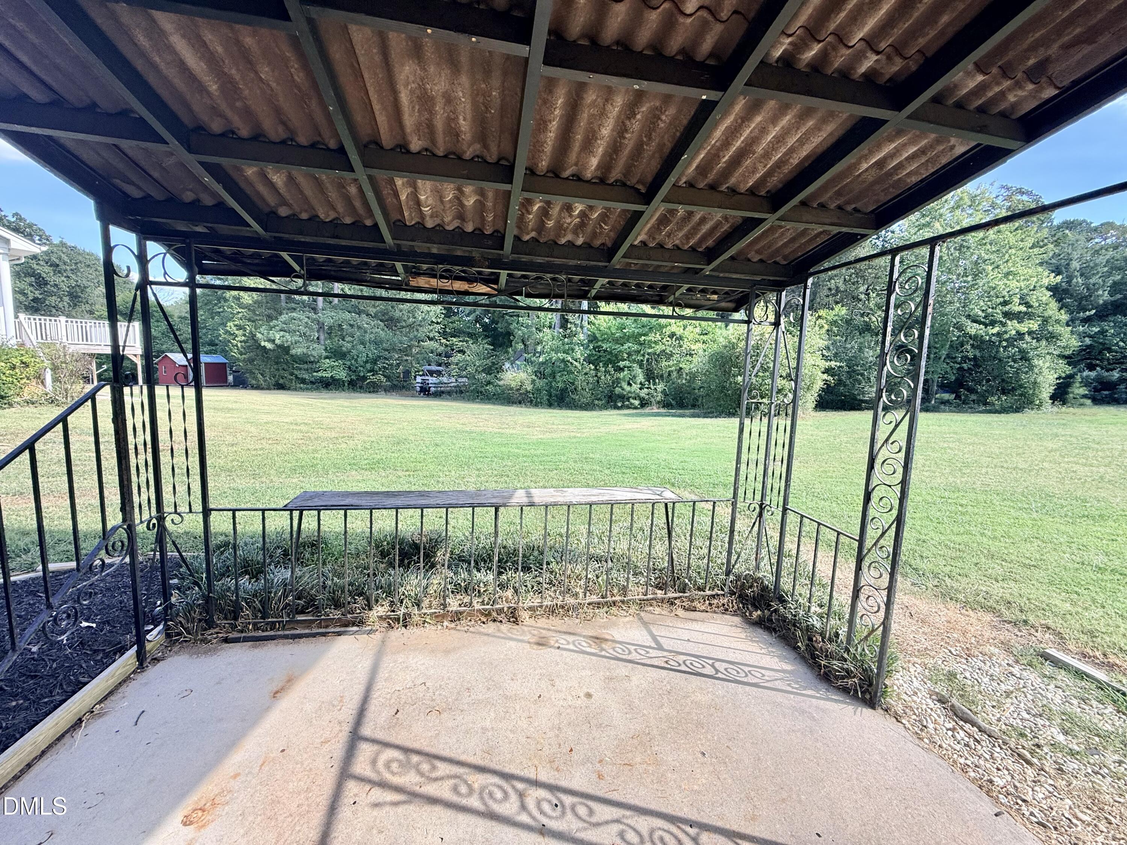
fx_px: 456
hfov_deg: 102.1
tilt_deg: -7.5
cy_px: 422
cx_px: 564
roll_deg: -2.4
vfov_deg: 85.7
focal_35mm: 14
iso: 50
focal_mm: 2.22
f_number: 2.2
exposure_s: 1/349
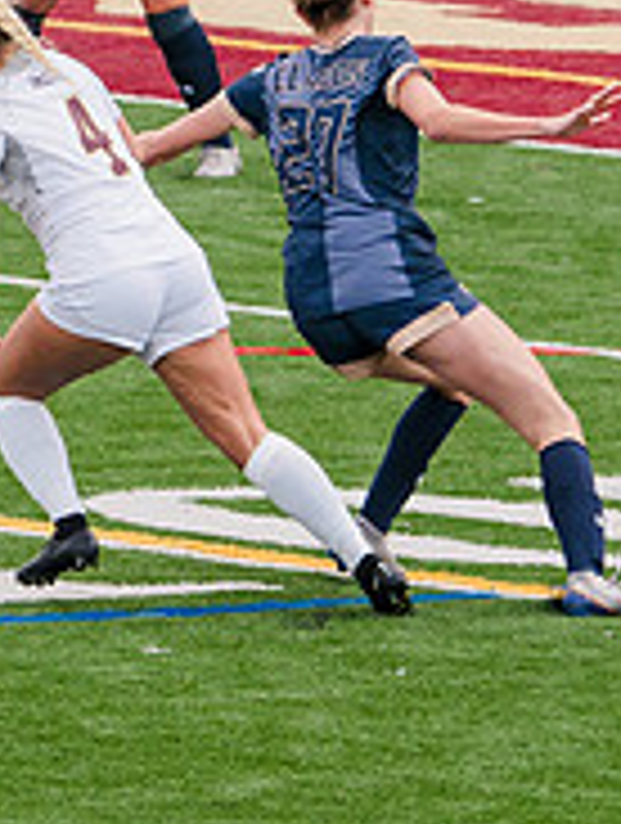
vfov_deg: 2.3
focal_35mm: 865
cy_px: 208
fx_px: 20619
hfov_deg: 1.7
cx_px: 146
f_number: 5.6
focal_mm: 205
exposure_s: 1/1600
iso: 640
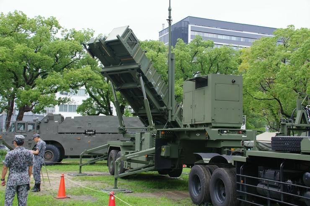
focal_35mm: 51
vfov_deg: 26.5
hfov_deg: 38.9
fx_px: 439
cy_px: 103
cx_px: 155
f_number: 8
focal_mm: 33
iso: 640
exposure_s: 1/250
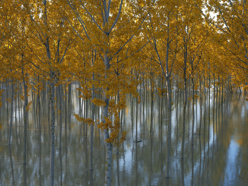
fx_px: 365
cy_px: 93
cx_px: 124
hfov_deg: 37.5
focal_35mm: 51
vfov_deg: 28.6
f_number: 9
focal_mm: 64
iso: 100
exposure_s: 1/40
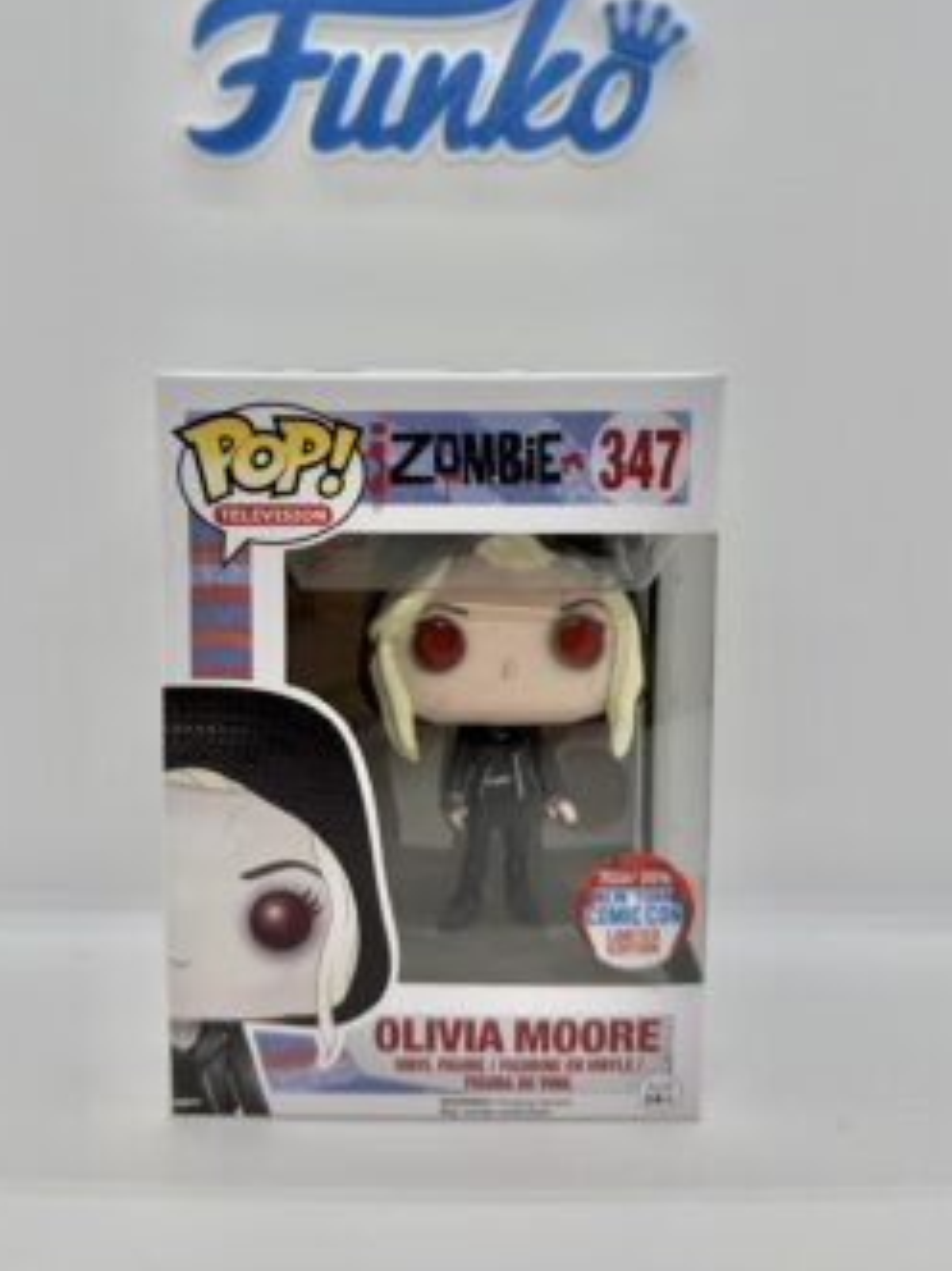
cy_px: 541
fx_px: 1064
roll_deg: +0.4
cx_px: 430
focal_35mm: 29
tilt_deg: -5.2
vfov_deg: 61.4
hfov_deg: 48.1
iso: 80
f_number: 1.78
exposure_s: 1/323
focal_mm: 6.76
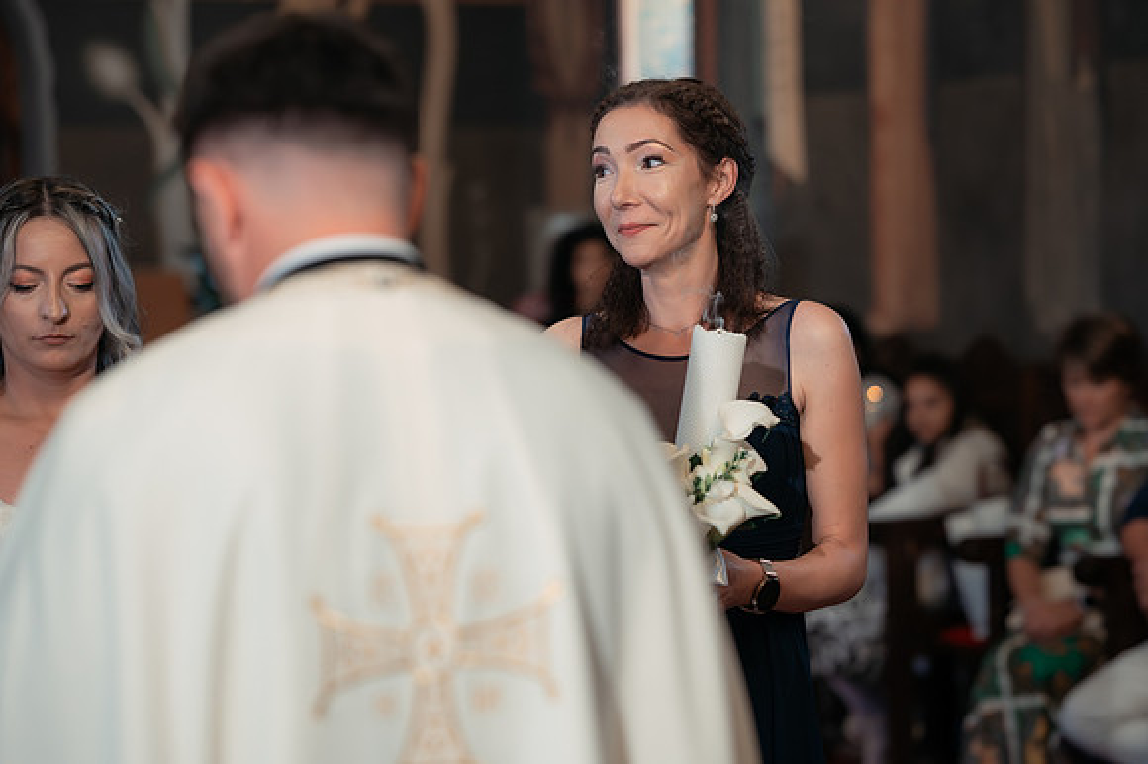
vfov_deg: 14.7
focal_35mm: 93
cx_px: 629
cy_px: 345
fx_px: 2970
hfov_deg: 21.9
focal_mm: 85
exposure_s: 1/250
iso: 1600
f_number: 2.5
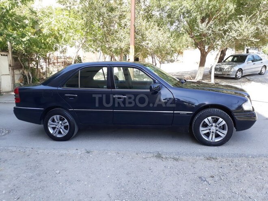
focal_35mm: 27
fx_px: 209
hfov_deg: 65.3
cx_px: 134
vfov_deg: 51.4
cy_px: 100
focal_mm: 3.6
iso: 40
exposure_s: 1/236
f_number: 1.9
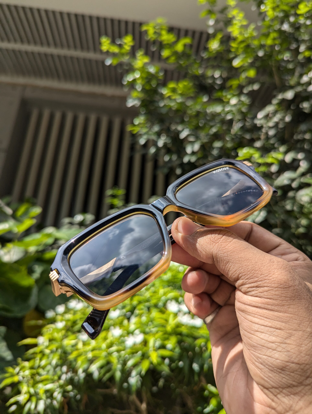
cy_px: 207
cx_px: 156
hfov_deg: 56.9
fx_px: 288
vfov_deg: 71.5
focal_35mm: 24
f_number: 1.85
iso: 38
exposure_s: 1/1572
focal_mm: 6.81
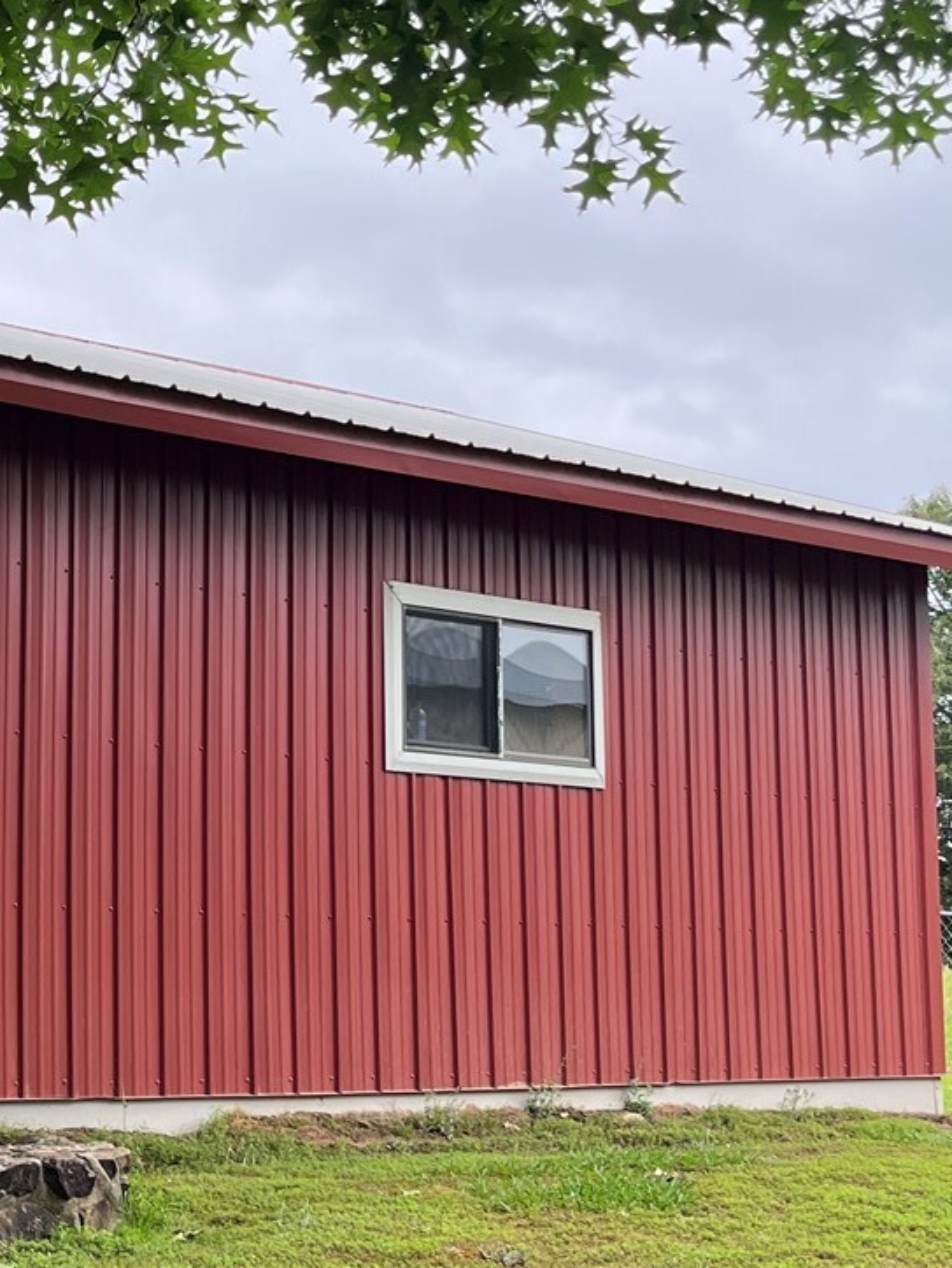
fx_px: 2528
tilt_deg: +7.9
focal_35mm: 69
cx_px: -214
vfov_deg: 28.1
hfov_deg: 19.9
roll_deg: -0.2
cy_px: 591
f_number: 1.6
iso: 50
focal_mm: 5.1
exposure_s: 1/649
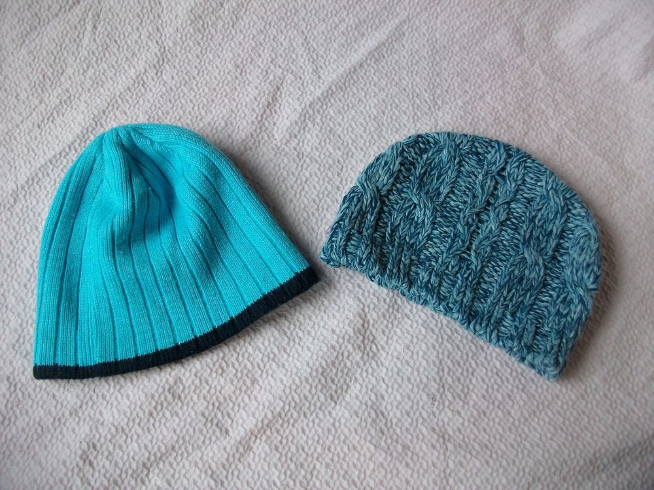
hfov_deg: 56.8
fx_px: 605
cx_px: 327
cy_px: 245
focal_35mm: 32
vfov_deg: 44.2
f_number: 2.9
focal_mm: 5.7
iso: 157
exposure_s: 1/40
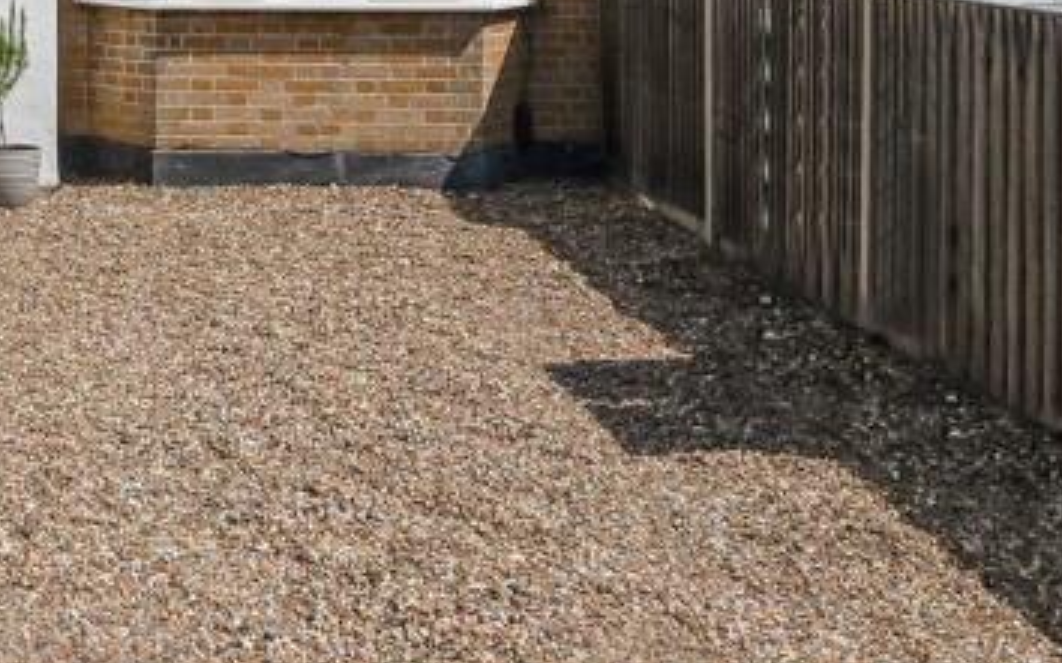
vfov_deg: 19.5
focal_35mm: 60
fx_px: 1750
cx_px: -72
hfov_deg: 30.6
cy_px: -238
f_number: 8
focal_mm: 20.5
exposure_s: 1/5000
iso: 640
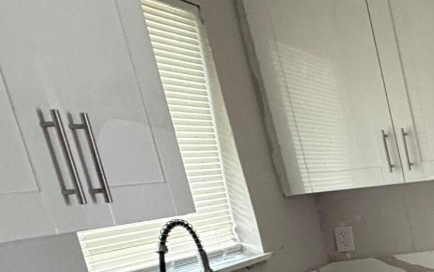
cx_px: 752
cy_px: 292
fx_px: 686
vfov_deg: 21.3
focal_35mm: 58
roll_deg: +4.5
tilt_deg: -11.9
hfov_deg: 22.8
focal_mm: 2.22
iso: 320
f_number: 2.2
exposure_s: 1/70
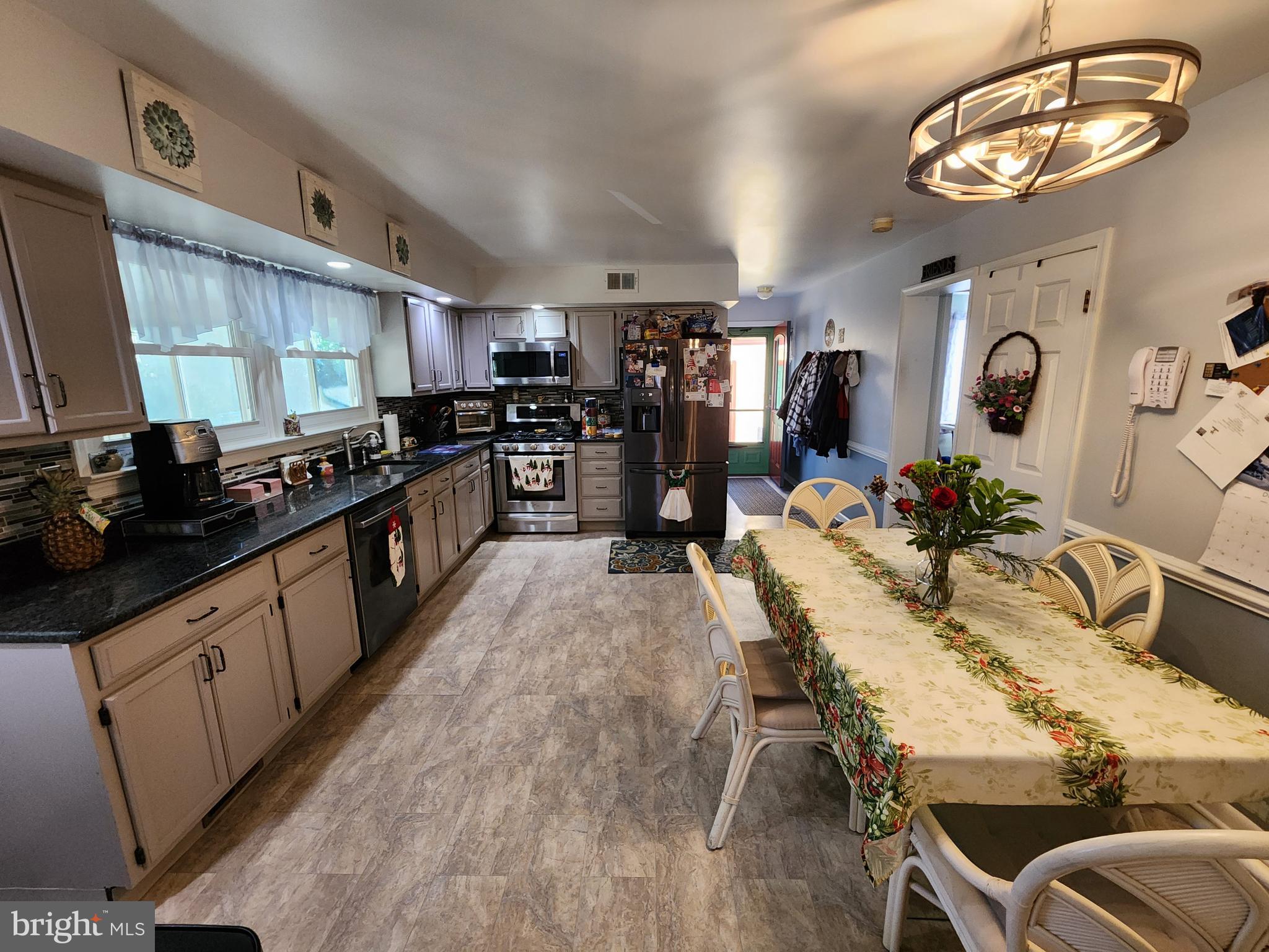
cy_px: 476
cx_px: 634
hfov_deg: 106.2
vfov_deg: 89.9
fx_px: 477
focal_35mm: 13
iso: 400
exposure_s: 1/60
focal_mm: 2.2
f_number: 2.2
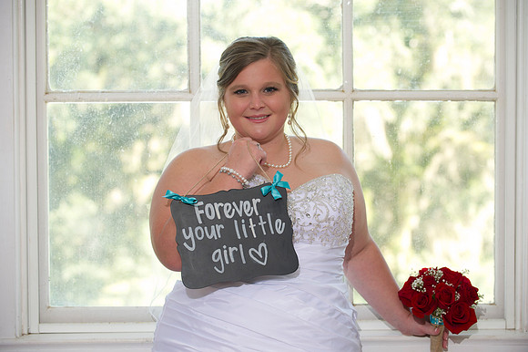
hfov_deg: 21.5
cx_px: 264
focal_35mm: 95
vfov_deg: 14.4
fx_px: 1392
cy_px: 176
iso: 640
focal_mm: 95
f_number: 4
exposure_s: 1/100
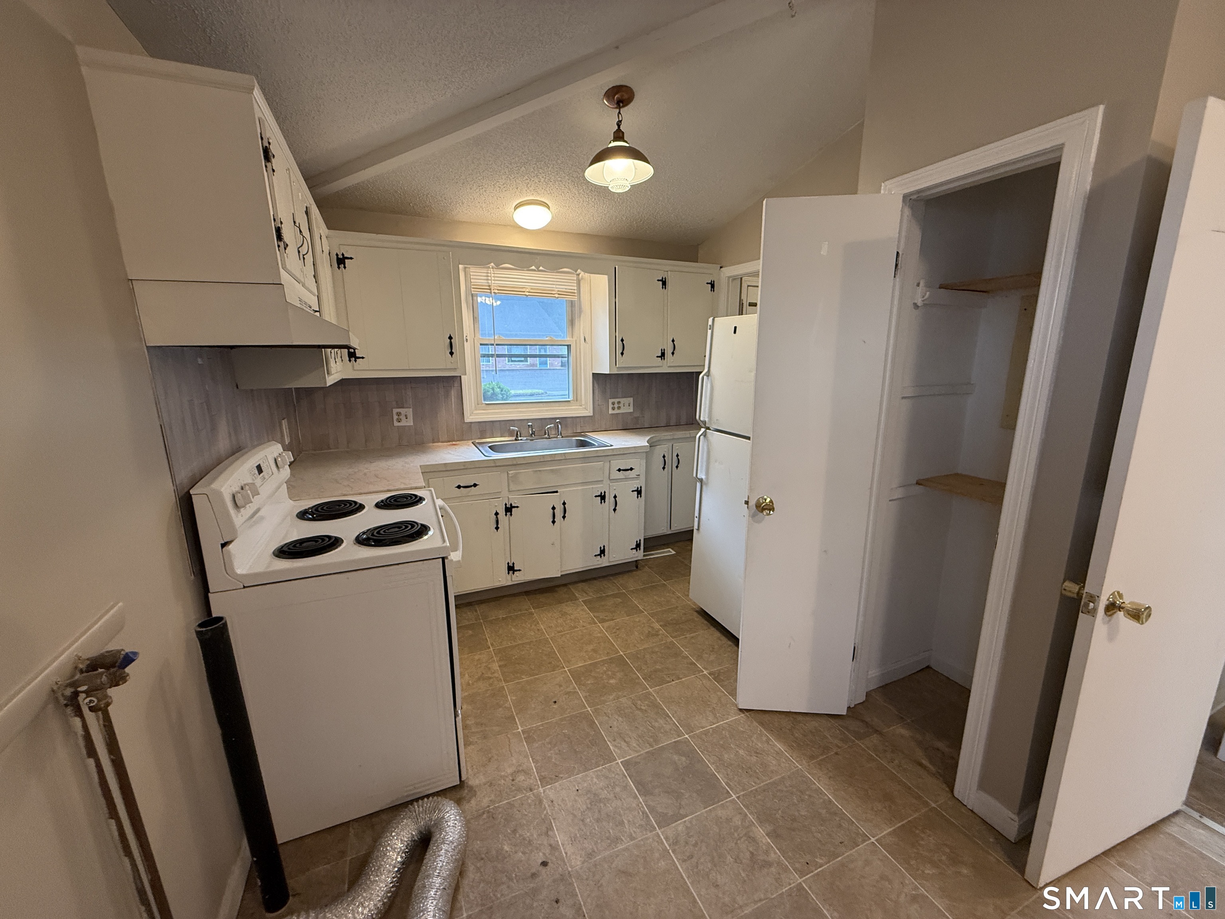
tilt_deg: -11.9
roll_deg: +0.2
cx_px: 612
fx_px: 495
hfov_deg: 102.1
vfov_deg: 85.7
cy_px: 460
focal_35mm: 14
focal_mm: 2.22
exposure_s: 1/120
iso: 320
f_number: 2.2
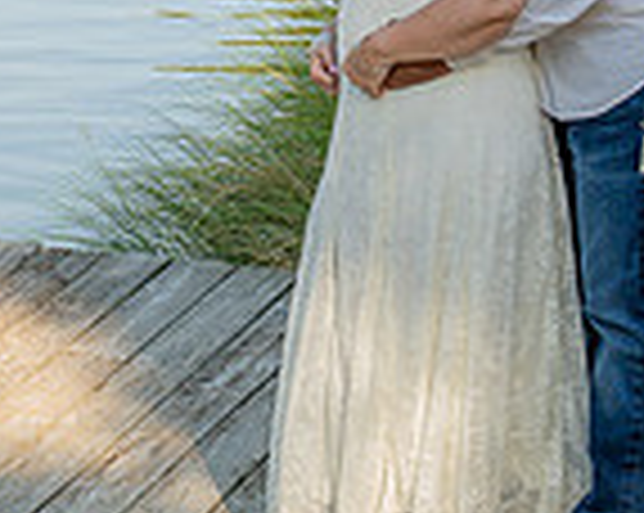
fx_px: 5805
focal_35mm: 305
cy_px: 27
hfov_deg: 6.3
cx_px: 65
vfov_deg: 5.1
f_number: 7.1
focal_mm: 57
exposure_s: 1/200
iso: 200
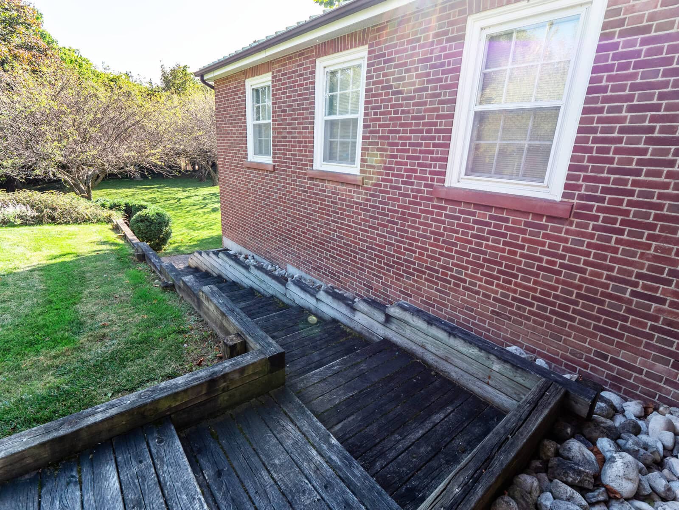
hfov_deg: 94.5
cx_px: 340
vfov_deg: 78.1
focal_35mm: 16
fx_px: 314
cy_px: 255
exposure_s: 1/250
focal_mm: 8
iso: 200
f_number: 4
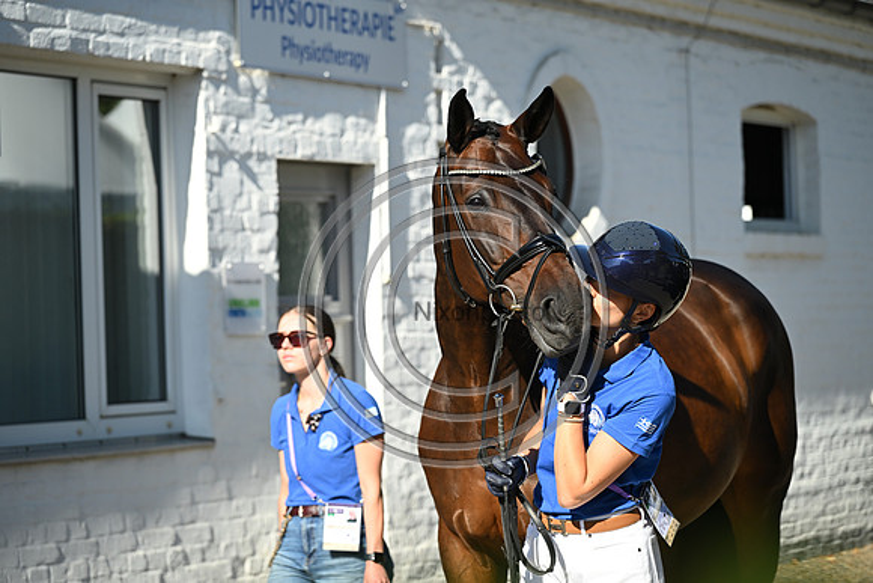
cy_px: 292
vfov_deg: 11.4
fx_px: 2911
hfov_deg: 17.1
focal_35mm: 120
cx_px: 436
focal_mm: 120
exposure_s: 1/1600
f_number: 4.5
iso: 320
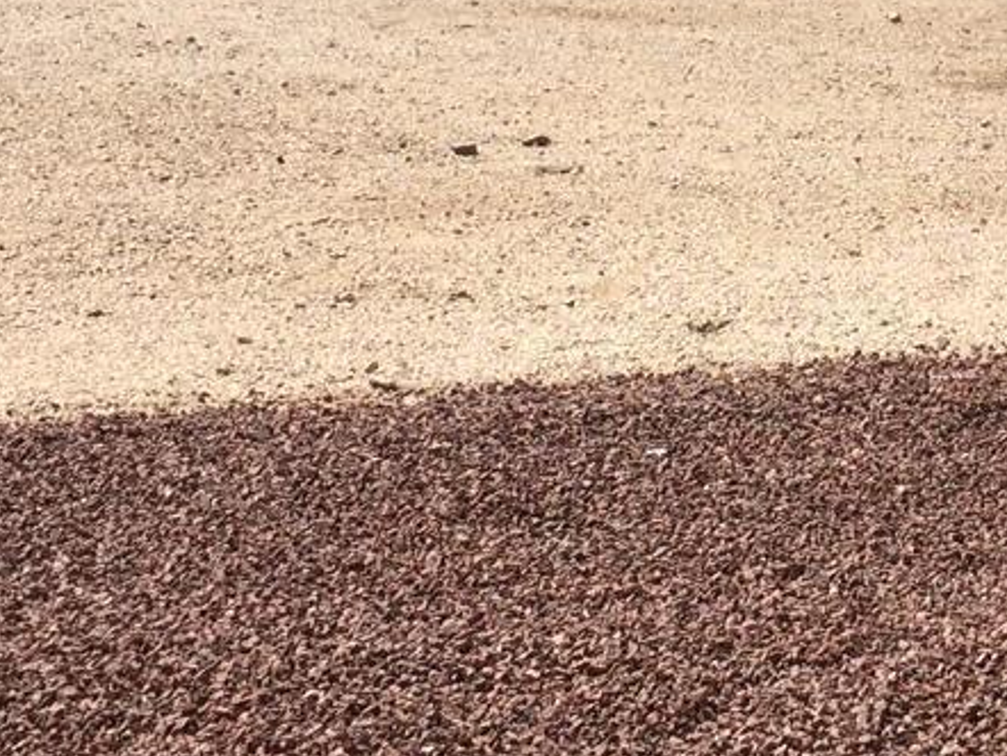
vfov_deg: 13.7
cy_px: 16
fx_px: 3114
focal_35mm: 107
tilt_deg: -7.4
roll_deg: -1.1
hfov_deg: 17.8
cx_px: 1080
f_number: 2.2
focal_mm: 4.15
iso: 32
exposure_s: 1/1721
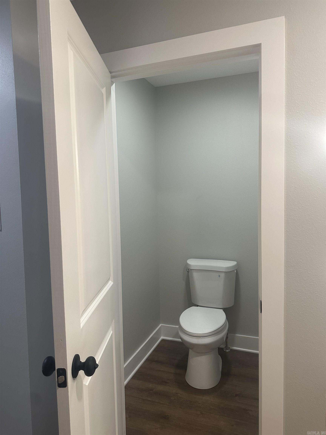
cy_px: 218
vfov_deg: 71.6
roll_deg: +0.4
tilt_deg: -3.3
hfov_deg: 56.8
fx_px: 301
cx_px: 163
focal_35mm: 24
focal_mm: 6.86
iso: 200
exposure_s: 1/120
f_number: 1.78
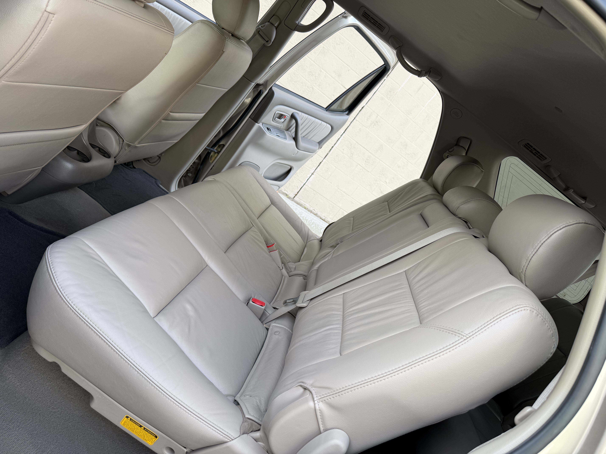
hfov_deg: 71.6
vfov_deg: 56.8
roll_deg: -38.9
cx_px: 303
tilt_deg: -15.1
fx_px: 420
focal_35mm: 24
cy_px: 227
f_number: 1.78
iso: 64
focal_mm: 6.76
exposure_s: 1/296
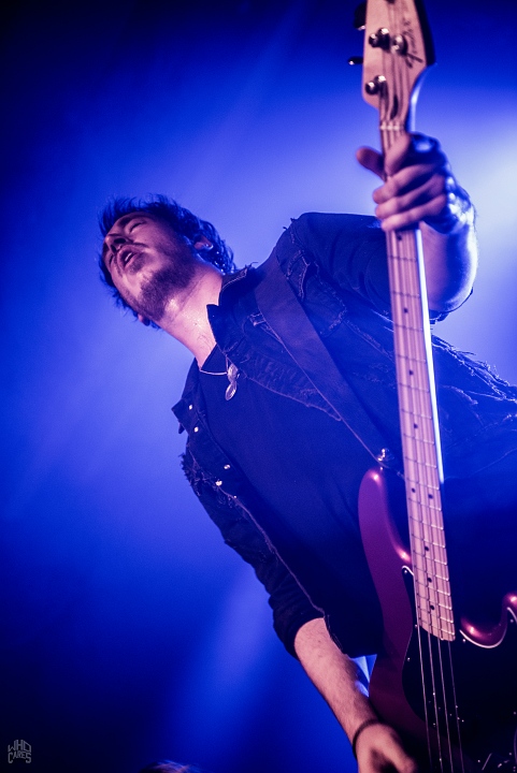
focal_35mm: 58
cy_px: 386
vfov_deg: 34.5
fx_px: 1248
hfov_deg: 23.4
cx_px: 258
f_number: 2.8
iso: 1600
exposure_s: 1/80
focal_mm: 58
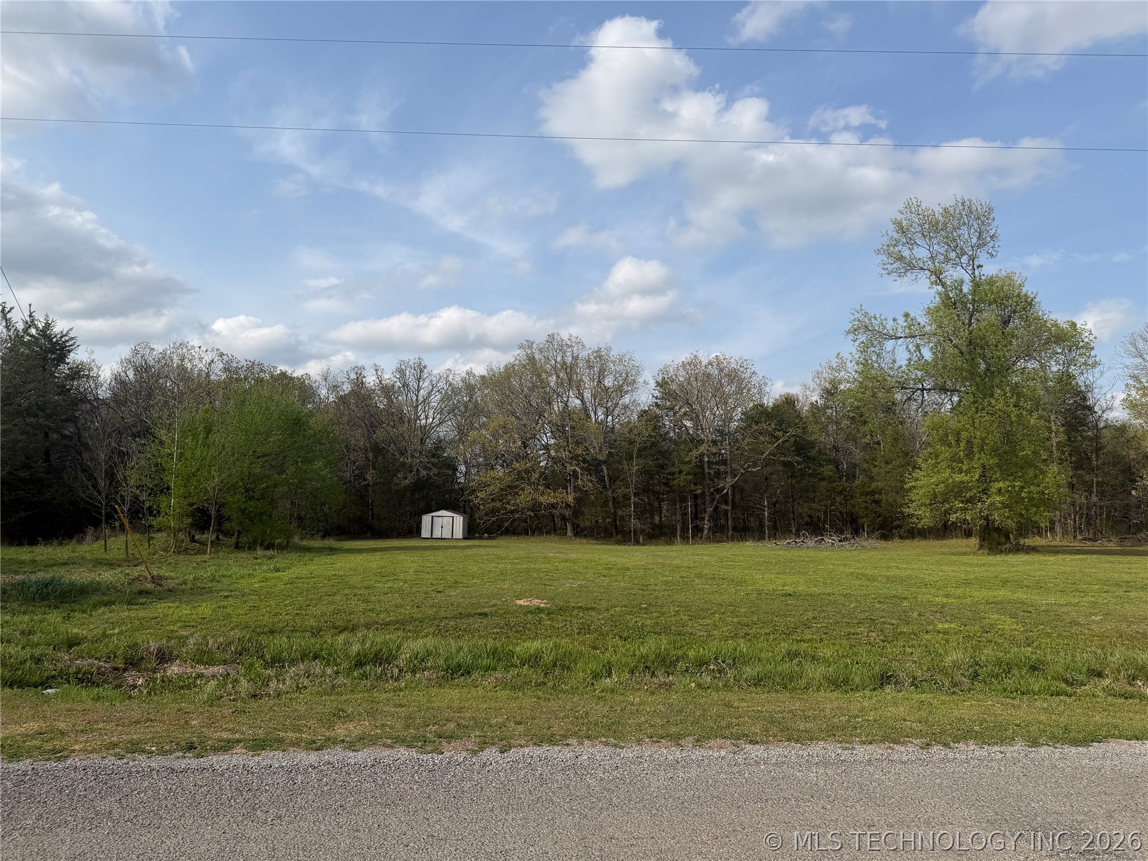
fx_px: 796
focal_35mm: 24
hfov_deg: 71.6
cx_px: 574
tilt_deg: +5.3
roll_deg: +0.0
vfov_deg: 56.8
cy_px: 430
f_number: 1.78
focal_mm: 6.76
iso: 80
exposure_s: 1/6173
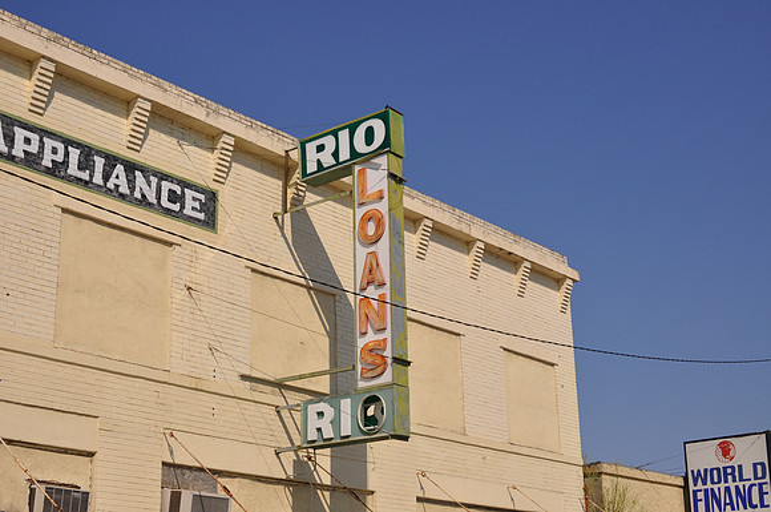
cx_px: 386
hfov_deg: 37.9
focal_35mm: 52
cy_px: 256
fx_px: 1123
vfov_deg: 25.7
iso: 200
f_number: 9
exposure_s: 1/320
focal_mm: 35
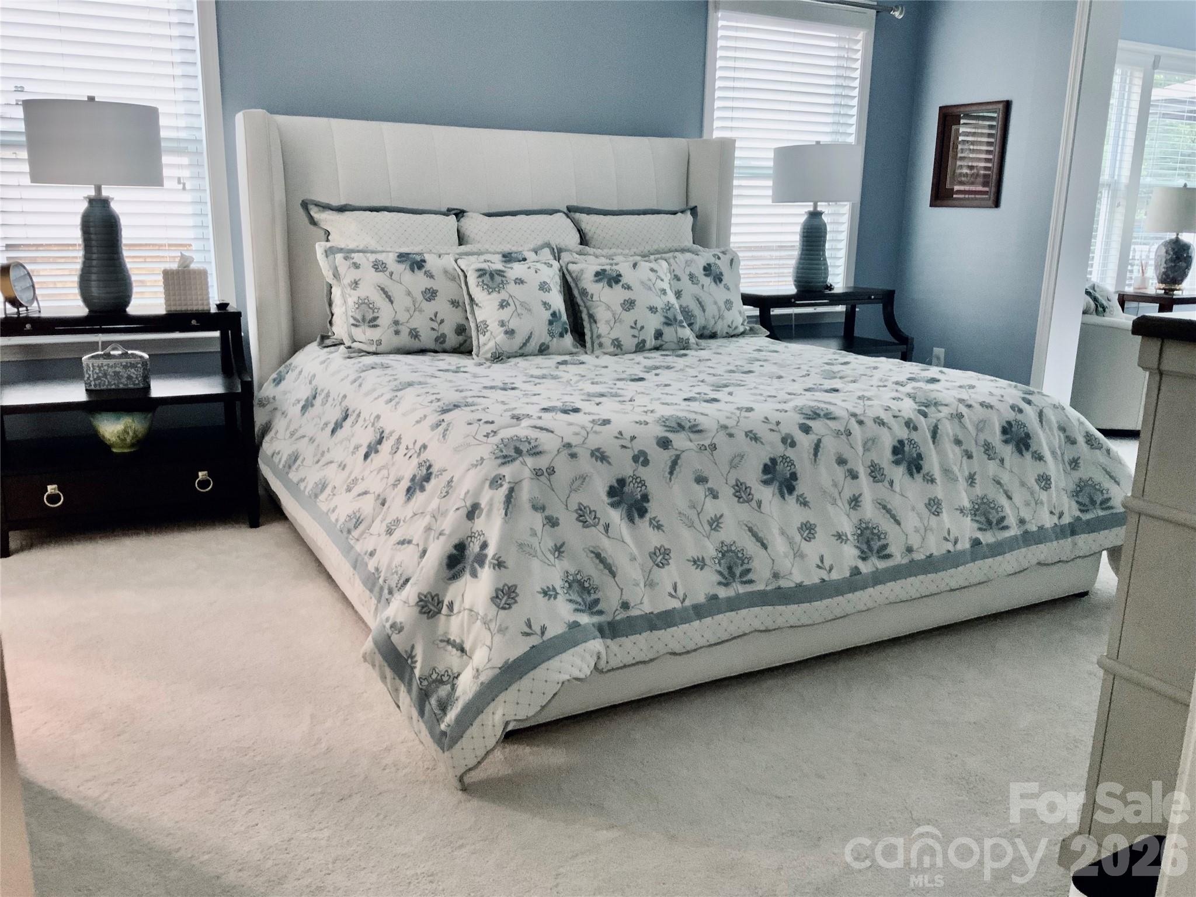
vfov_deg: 48.2
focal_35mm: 29
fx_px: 1002
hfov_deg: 61.7
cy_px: 448
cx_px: 598
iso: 320
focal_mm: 3
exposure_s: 1/40
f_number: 1.8
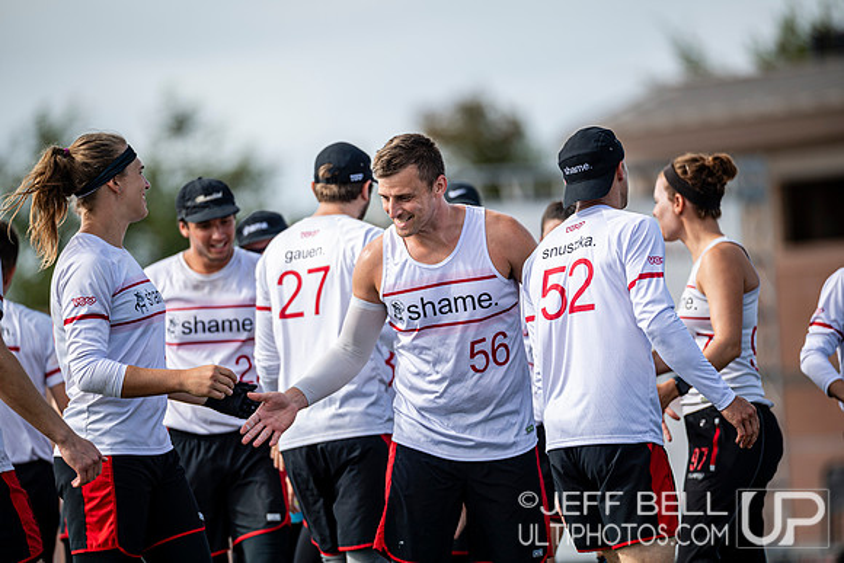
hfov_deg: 6.9
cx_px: 422
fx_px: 7035
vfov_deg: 4.6
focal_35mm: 300
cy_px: 282
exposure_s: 1/1000
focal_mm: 300
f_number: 3.2
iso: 100
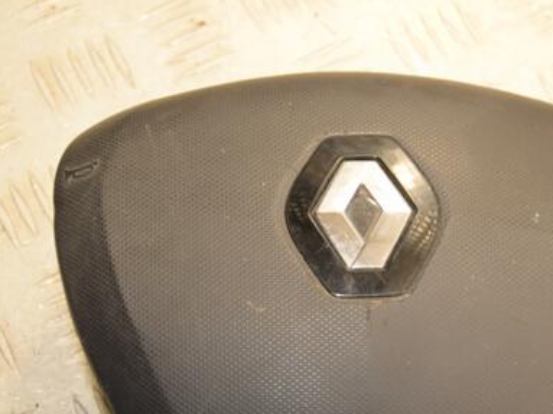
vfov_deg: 15.5
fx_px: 1517
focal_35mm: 95
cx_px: 338
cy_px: 286
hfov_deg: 20.6
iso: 800
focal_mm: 42
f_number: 4.8
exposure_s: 1/160
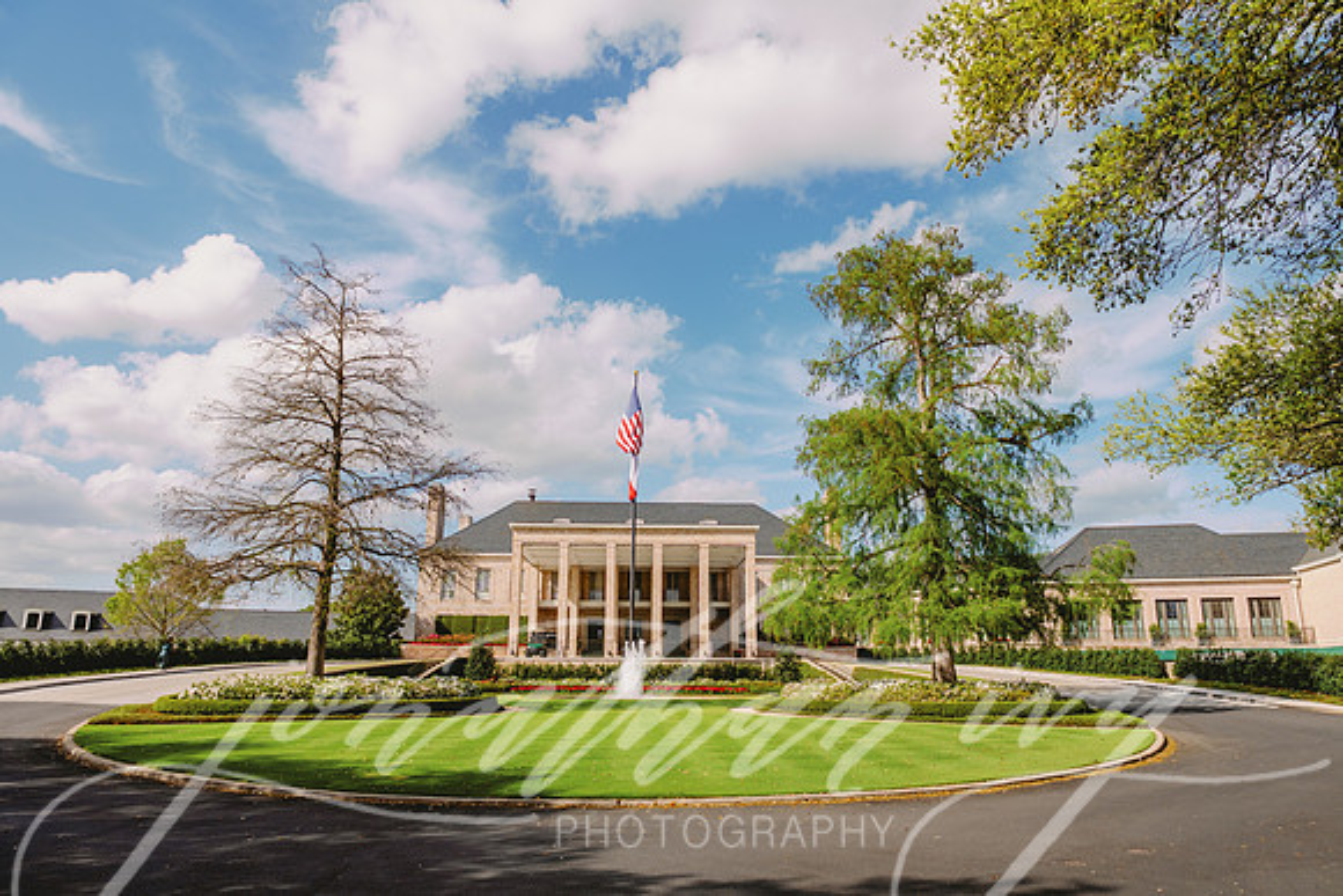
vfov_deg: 53.2
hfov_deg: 73.7
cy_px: 448
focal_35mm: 24
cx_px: 672
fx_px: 896
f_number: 7.1
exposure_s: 1/800
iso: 200
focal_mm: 24
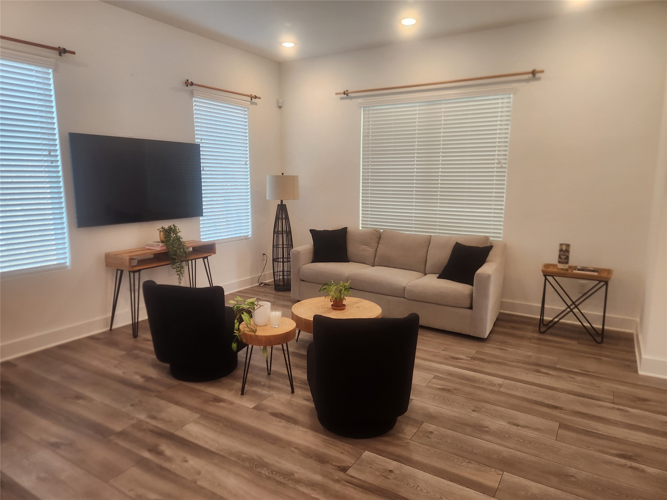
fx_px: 443
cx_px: 334
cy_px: 250
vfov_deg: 58.9
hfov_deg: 73.9
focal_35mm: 23
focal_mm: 5.4
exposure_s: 1/120
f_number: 1.8
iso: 100
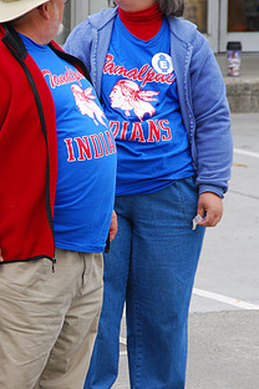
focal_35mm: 377
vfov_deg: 5.5
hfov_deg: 3.6
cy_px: 202
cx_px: 93
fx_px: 4067
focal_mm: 135
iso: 250
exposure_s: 1/180
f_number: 8
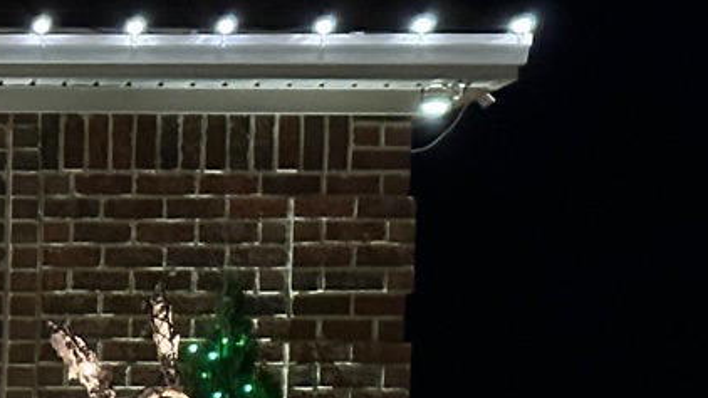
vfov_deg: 6.4
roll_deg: -0.9
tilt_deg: -4.4
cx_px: -424
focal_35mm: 186
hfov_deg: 11.0
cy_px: 728
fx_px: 3491
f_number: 1.78
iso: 640
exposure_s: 1/30
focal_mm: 6.86
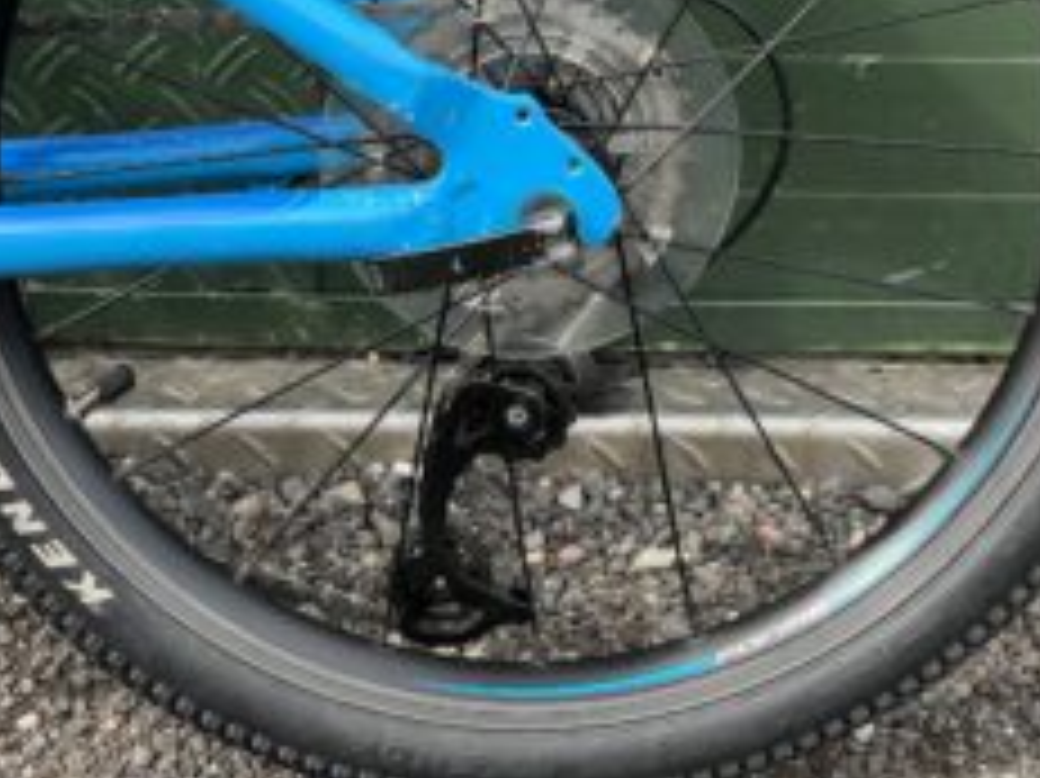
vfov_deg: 26.1
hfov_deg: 35.4
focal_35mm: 54
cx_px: 414
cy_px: 81
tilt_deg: -13.9
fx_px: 1622
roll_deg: +0.5
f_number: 1.6
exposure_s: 1/688
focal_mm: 5.1
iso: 50
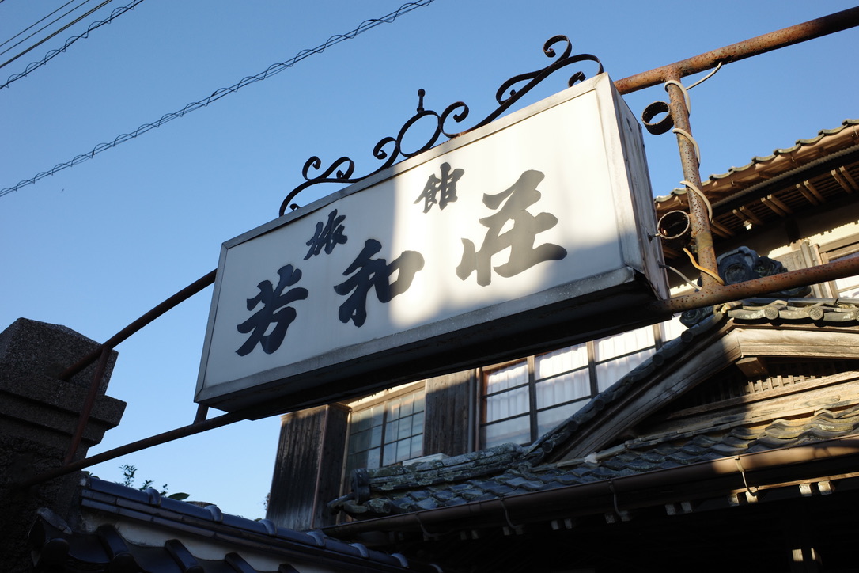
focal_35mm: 28
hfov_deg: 65.5
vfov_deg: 46.4
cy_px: 286
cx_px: 430
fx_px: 668
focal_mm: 18.3
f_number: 4.5
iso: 200
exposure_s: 1/320
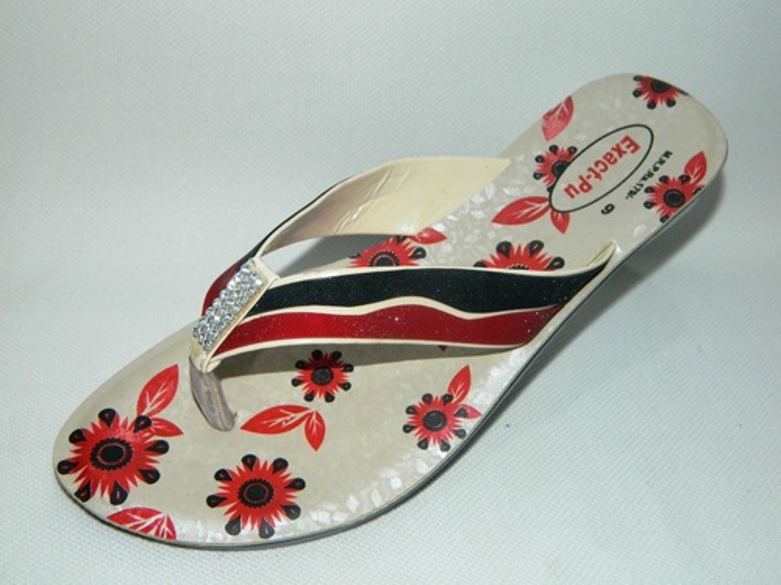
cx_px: 390
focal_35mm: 47
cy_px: 292
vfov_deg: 30.9
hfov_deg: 40.4
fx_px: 1060
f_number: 10.2
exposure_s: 1/50
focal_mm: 8.4
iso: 200
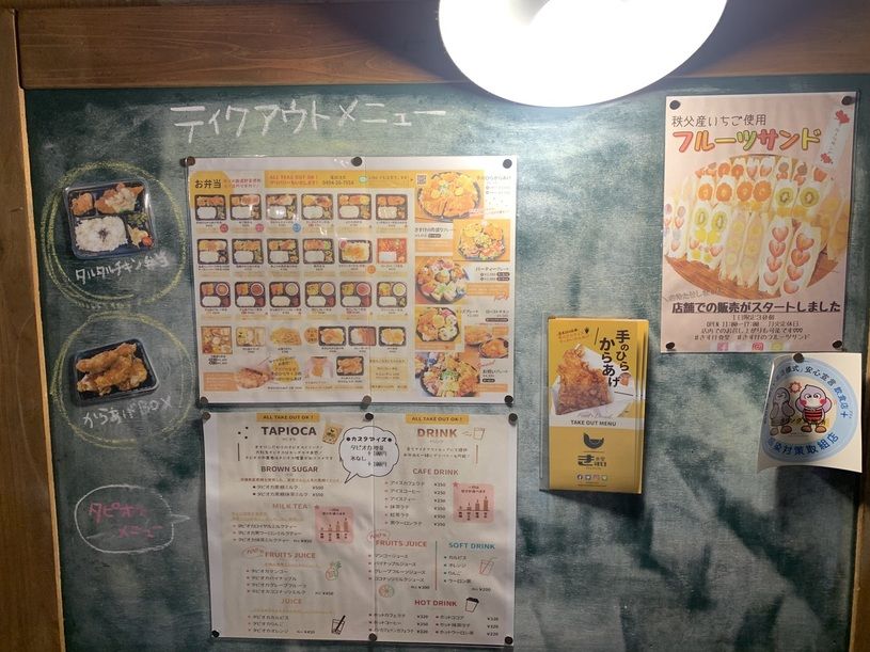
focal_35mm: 26
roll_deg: +0.9
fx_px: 653
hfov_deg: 67.3
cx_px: 435
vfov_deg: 53.1
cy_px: 326
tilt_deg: -5.0
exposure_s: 1/50
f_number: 1.8
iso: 80
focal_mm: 4.25
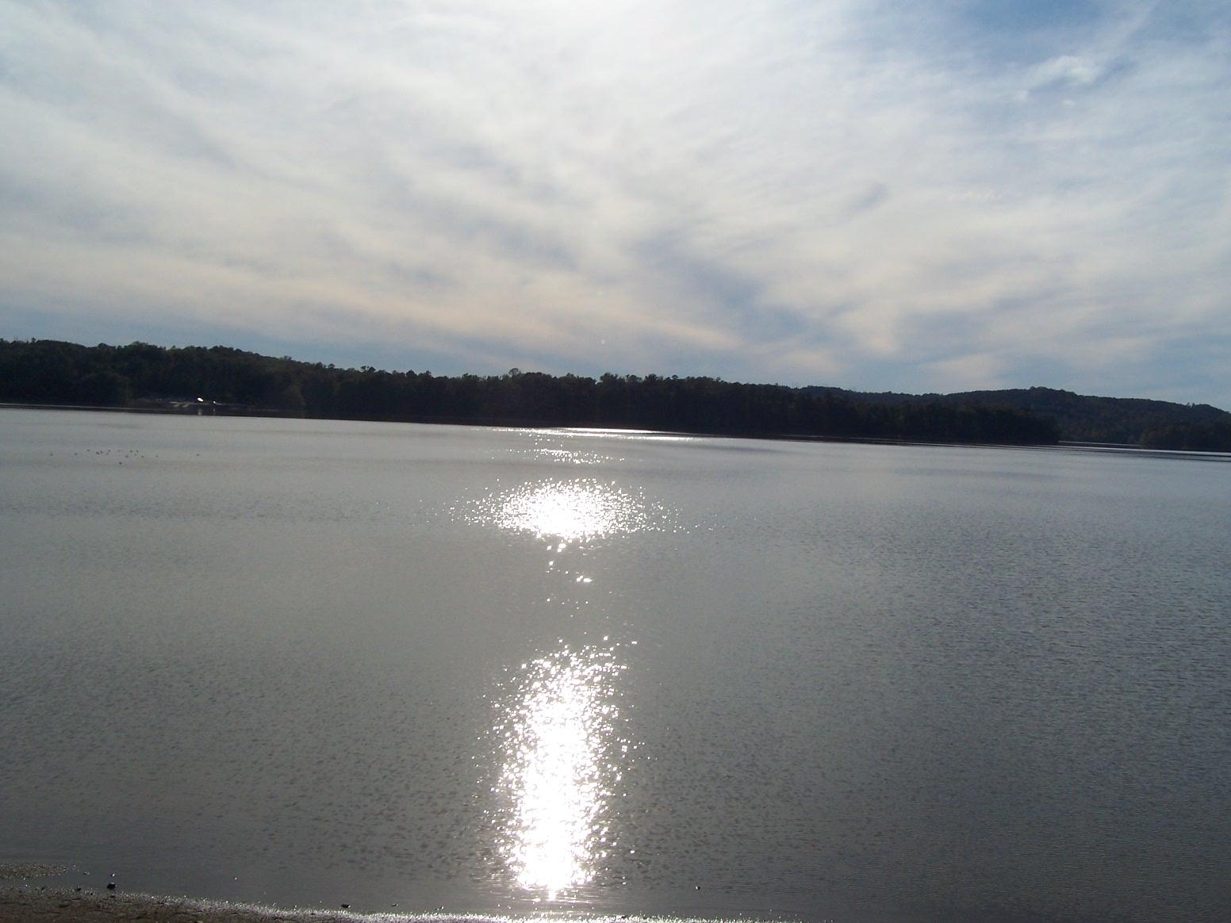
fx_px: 1351
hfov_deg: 49.0
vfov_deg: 37.7
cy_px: 462
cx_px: 616
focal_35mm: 38
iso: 80
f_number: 5.6
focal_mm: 6.3
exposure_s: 1/1500
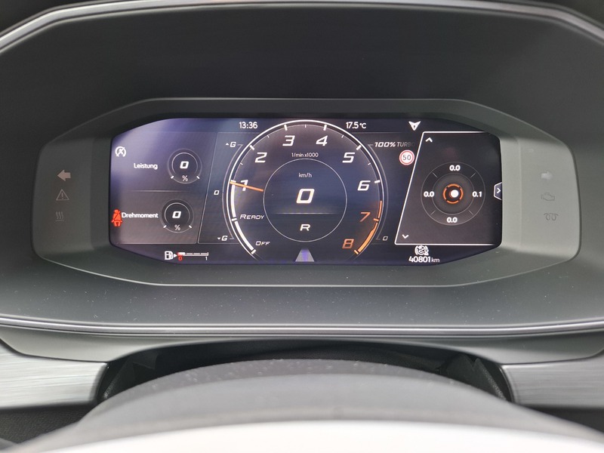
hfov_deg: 73.9
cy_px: 226
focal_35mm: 23
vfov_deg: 58.9
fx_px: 401
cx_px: 302
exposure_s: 1/120
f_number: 1.8
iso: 200
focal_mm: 5.54
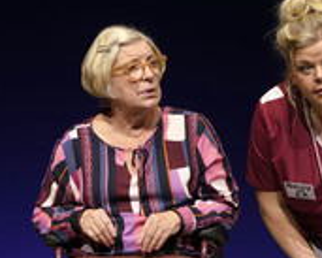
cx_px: 144
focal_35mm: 259
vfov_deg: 6.0
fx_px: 2470
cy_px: 122
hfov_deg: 7.5
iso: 1600
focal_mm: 105
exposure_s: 1/200
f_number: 5.6
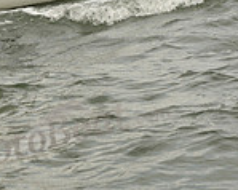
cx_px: -136
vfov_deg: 6.0
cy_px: -89
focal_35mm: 256
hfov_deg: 7.4
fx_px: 1802
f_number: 9
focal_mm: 70
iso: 250
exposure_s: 1/640
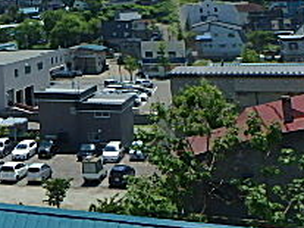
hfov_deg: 26.7
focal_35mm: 65
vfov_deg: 20.5
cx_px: -54
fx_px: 571
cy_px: -72
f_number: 6
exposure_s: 1/640
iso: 125
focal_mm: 3.7
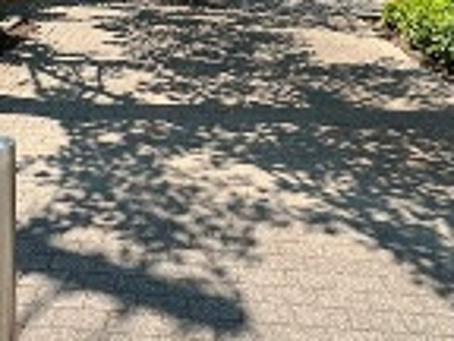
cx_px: 154
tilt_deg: -1.9
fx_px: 511
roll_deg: -1.6
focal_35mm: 39
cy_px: -69
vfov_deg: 31.0
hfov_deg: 47.2
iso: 40
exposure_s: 1/1043
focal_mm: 2.22
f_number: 2.2
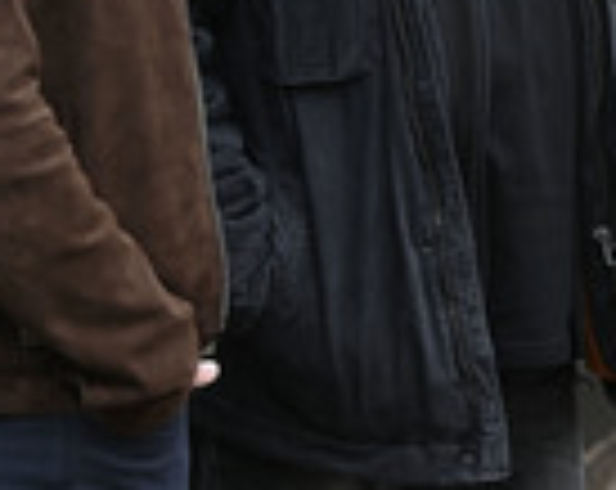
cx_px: 591
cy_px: -76
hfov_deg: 6.4
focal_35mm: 303
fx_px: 5512
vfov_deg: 5.1
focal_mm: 98
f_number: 4
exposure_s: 1/1000
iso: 1250
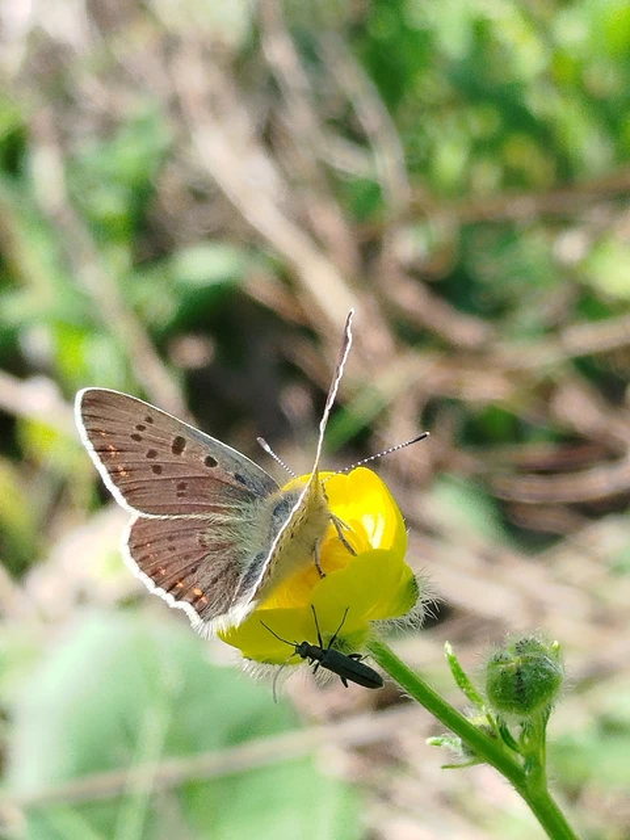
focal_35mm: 45
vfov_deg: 42.1
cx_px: 315
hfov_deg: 32.2
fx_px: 1092
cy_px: 420
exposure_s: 1/135
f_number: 1.7
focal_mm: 5.31
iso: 50
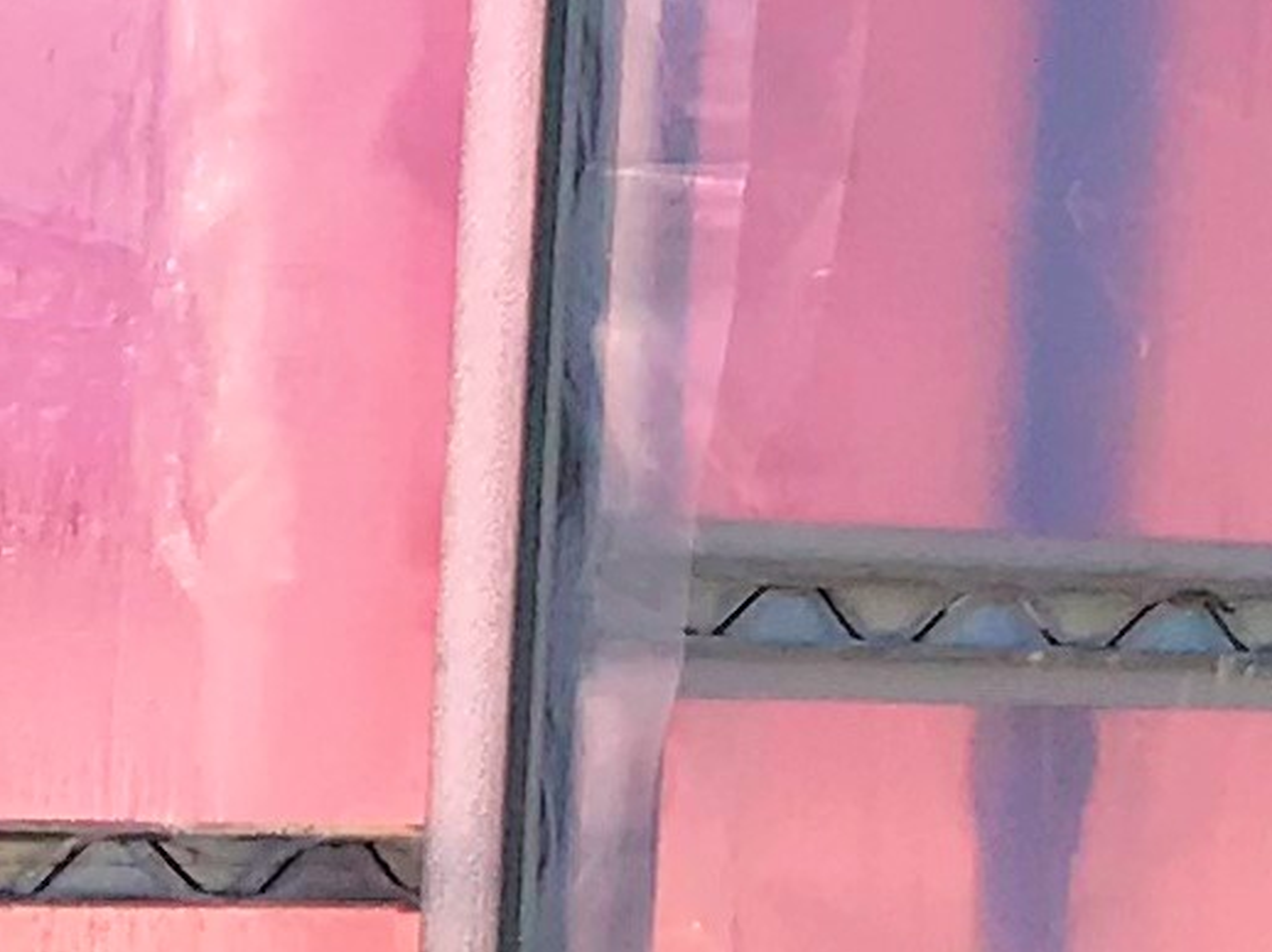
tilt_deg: -3.0
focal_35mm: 218
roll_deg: -3.6
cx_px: -990
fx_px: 8007
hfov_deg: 8.7
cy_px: 913
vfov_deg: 6.8
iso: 20
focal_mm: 3.99
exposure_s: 1/2817
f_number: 1.8
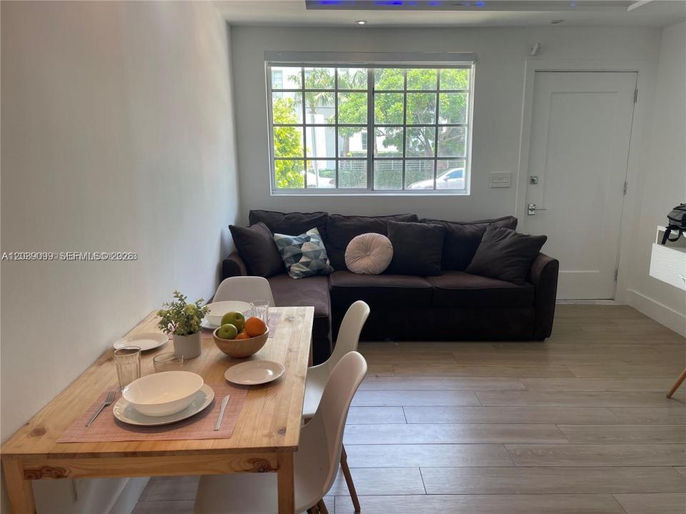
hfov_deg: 67.3
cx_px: 343
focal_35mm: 26
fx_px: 515
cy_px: 257
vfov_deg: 53.1
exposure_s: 1/140
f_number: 1.6
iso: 32
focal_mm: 4.2
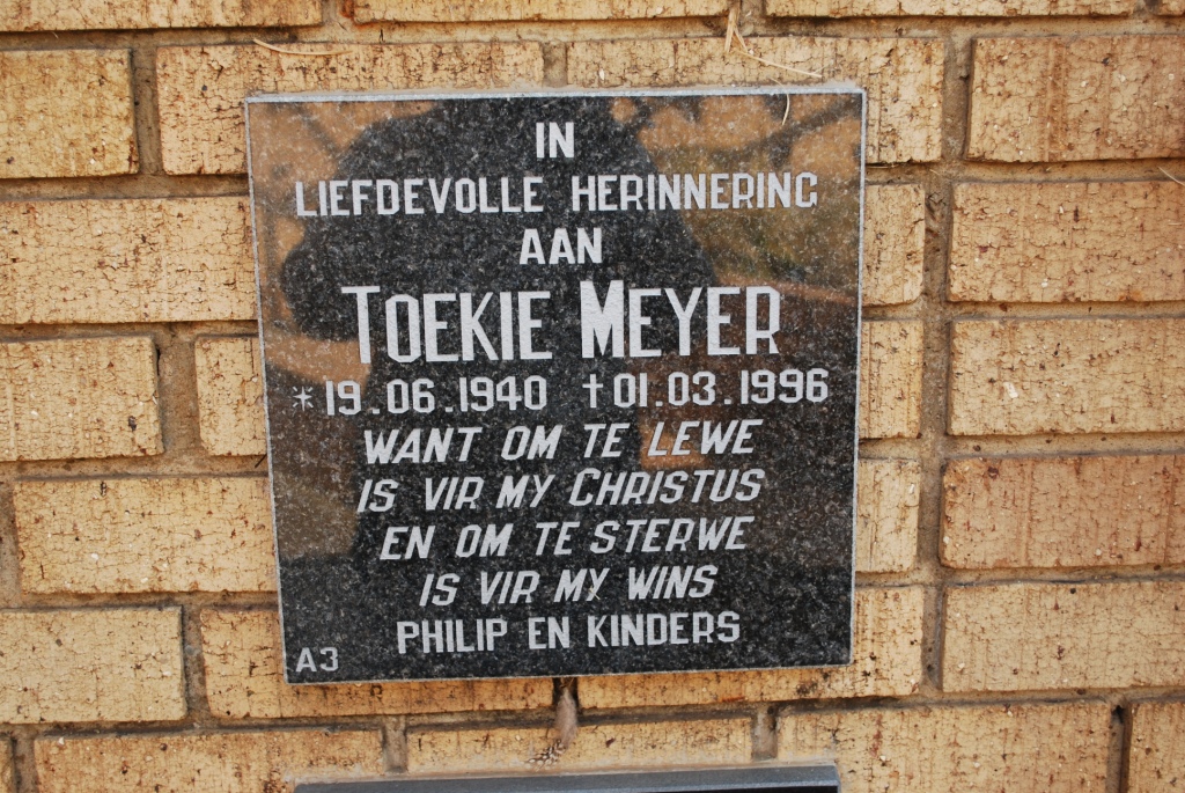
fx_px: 1384
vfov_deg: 32.0
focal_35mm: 42
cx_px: 592
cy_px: 396
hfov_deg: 46.4
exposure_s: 1/80
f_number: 5
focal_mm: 28
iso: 200
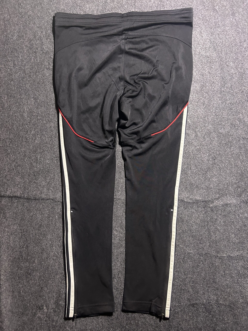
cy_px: 166
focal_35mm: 26
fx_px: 248
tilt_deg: -55.3
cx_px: 124
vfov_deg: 67.3
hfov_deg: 53.1
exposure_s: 1/50
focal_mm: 5.7
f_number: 1.5
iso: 500
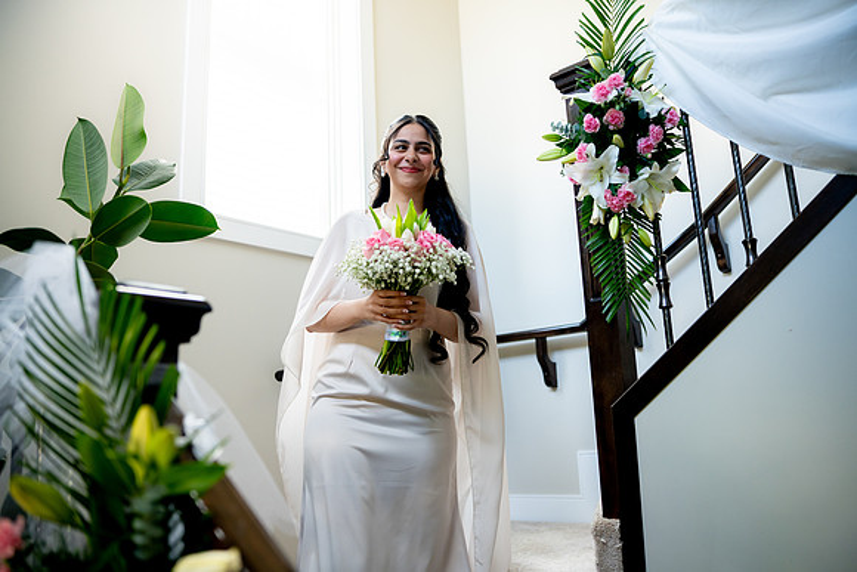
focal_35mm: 28
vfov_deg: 46.4
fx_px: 667
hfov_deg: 65.5
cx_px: 428
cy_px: 286
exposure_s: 1/250
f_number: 2
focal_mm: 28
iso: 800
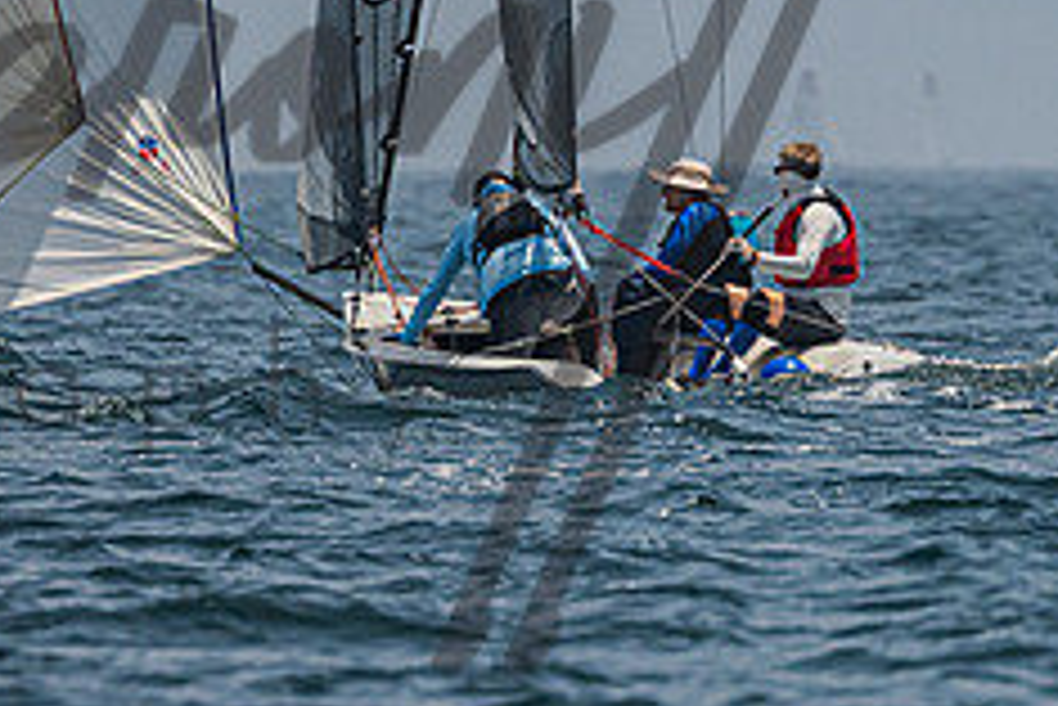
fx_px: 39816
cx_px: 624
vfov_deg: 1.0
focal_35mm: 1354
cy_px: 353
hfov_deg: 1.5
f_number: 6.3
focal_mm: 400
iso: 400
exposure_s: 1/5000
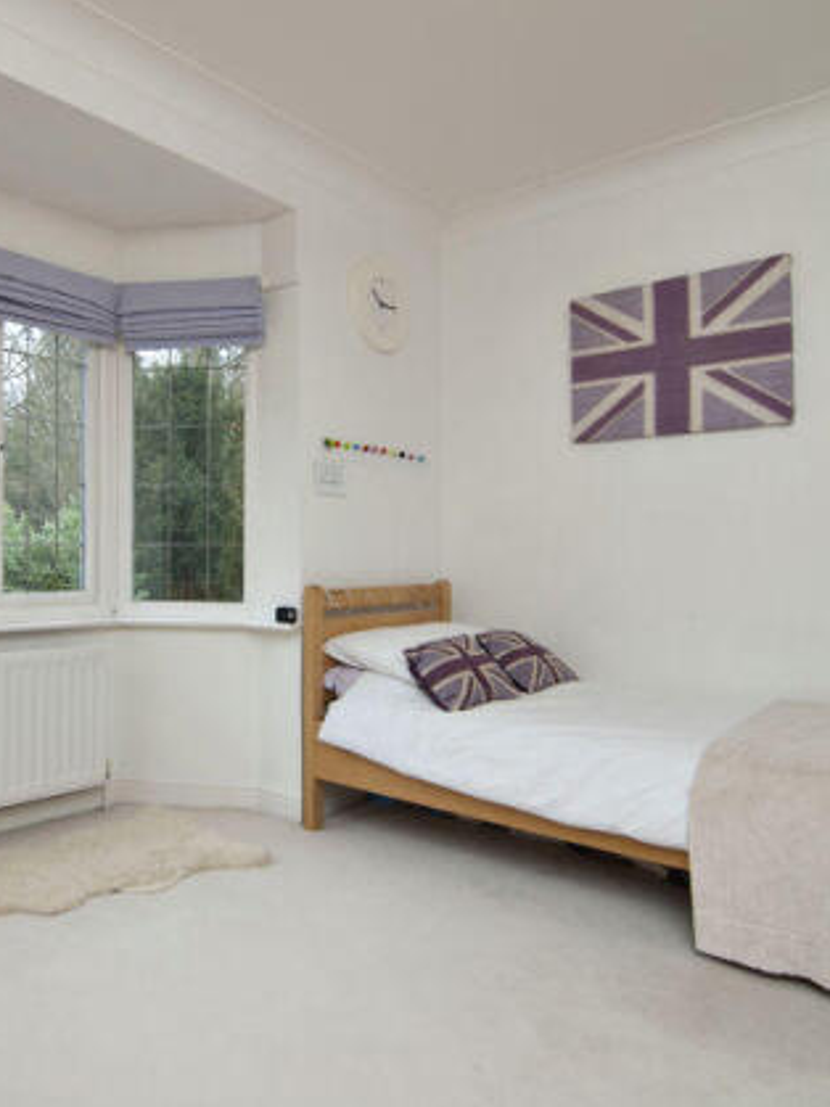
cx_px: 278
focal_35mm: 25
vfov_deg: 69.9
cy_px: 532
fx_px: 792
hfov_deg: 54.2
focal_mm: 11
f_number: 5.6
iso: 200
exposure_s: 1/100
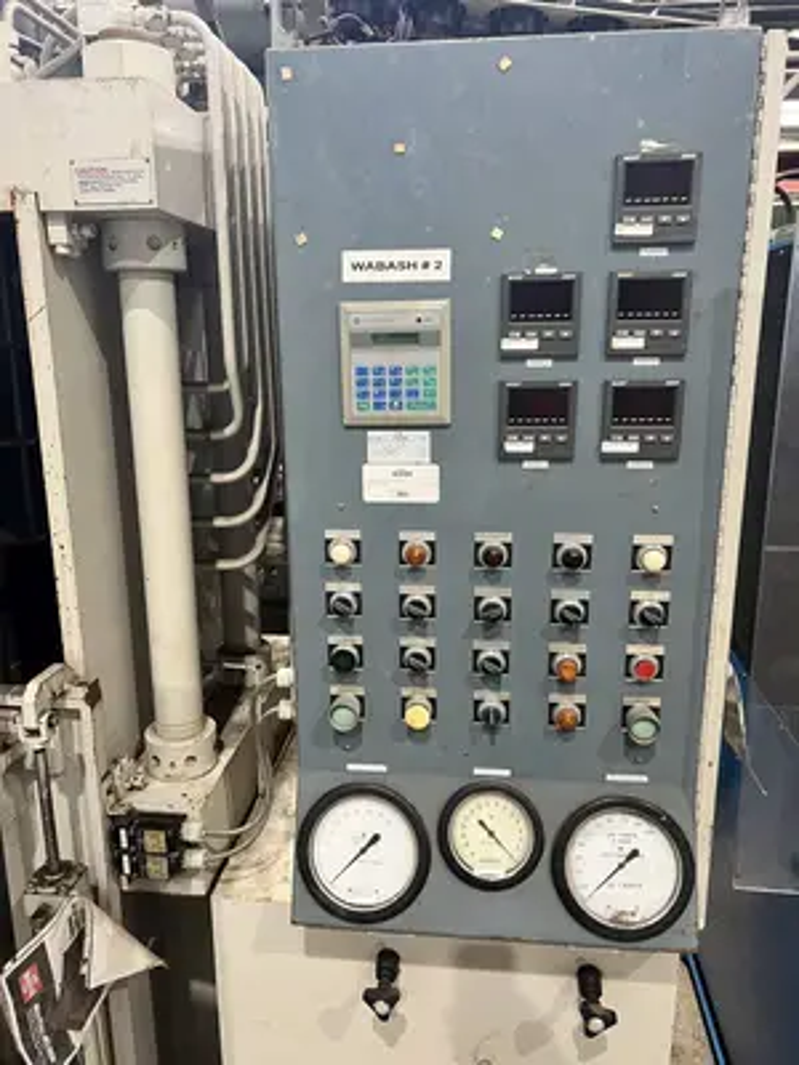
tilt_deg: -14.0
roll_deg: +0.8
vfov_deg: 67.3
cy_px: 532
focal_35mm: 26
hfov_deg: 53.1
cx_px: 400
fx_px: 800
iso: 100
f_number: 1.5
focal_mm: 5.7
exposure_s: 1/60
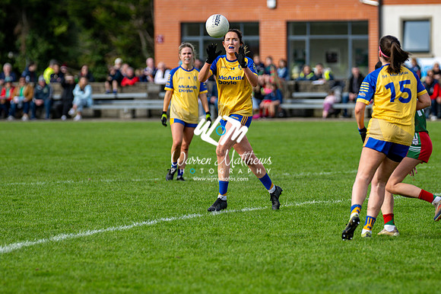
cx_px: 220
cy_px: 147
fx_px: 3575
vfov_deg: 4.7
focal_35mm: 292
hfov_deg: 7.1
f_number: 2.8
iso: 180
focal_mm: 195
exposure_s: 1/2500
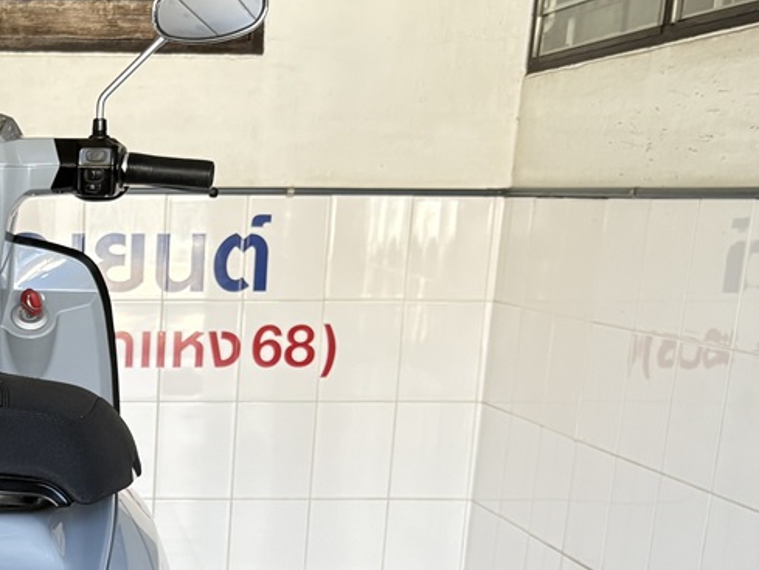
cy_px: 635
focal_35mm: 68
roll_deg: +0.1
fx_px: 1491
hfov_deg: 26.7
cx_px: -37
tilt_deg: -17.0
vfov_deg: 20.6
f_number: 1.6
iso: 125
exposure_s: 1/92
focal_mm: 5.96
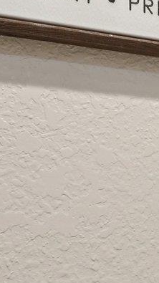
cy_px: 232
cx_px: 421
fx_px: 570
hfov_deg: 11.8
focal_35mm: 76
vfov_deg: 27.3
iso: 800
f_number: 8
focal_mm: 14
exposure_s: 1/30
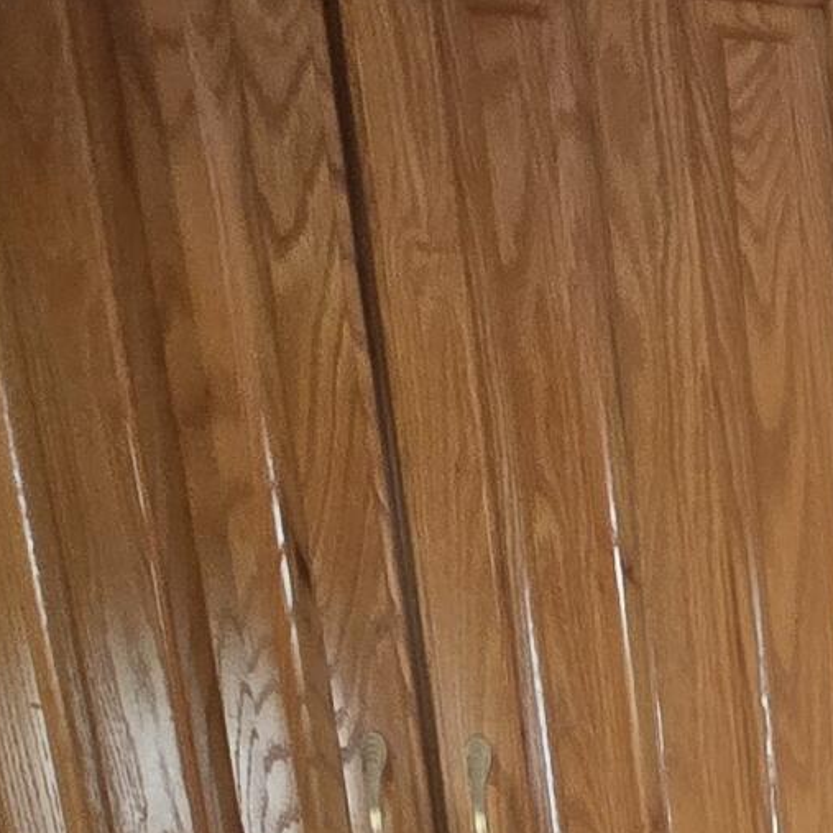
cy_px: 1438
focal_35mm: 68
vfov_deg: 19.7
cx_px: 1526
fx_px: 1851
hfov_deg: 19.0
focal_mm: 2.2
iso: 250
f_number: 2.2
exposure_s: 1/60
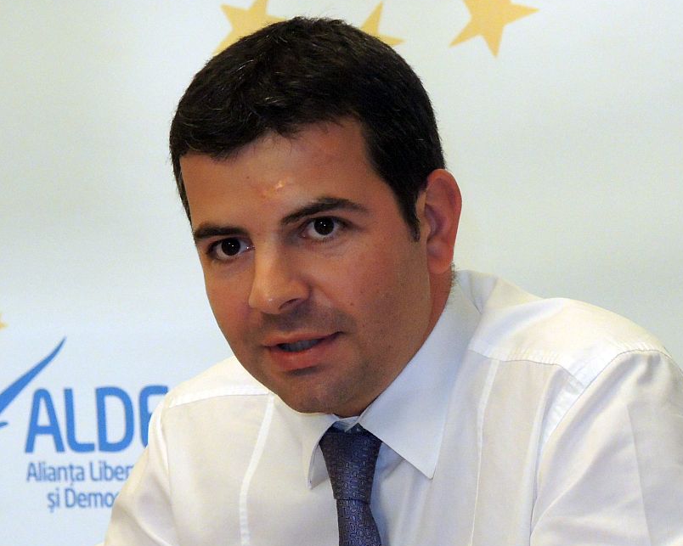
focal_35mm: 134
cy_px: 288
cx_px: 359
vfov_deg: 11.5
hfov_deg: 14.4
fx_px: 2708
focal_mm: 19.7
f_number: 3.5
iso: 1600
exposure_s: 1/125
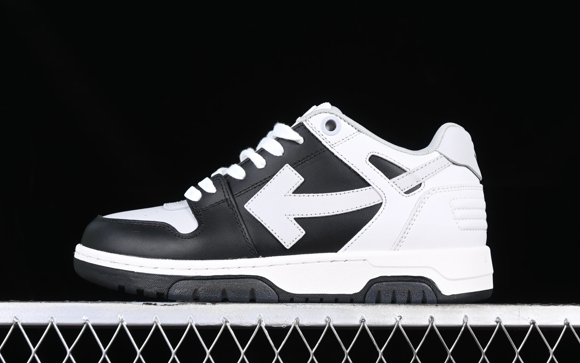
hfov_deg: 26.8
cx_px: 291
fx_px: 1217
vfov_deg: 16.9
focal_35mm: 77
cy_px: 186
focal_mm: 50
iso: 160
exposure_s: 1/60
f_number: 6.3
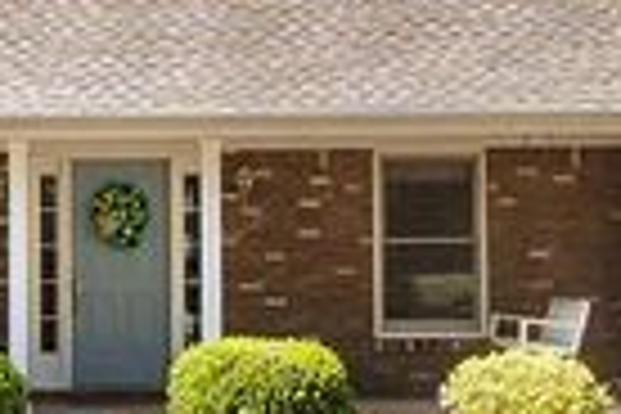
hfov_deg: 15.2
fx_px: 2311
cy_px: 142
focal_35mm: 134
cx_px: 122
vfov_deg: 10.2
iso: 160
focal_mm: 18
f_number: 6.3
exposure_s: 1/320
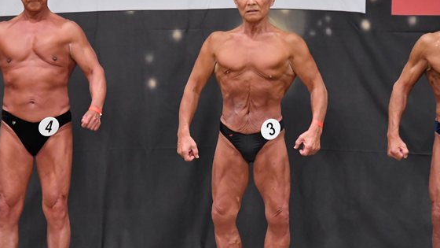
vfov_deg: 3.5
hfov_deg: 6.2
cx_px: 154
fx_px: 4060
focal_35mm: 348
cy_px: 138
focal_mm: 160
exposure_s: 1/400
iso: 5000
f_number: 5.6
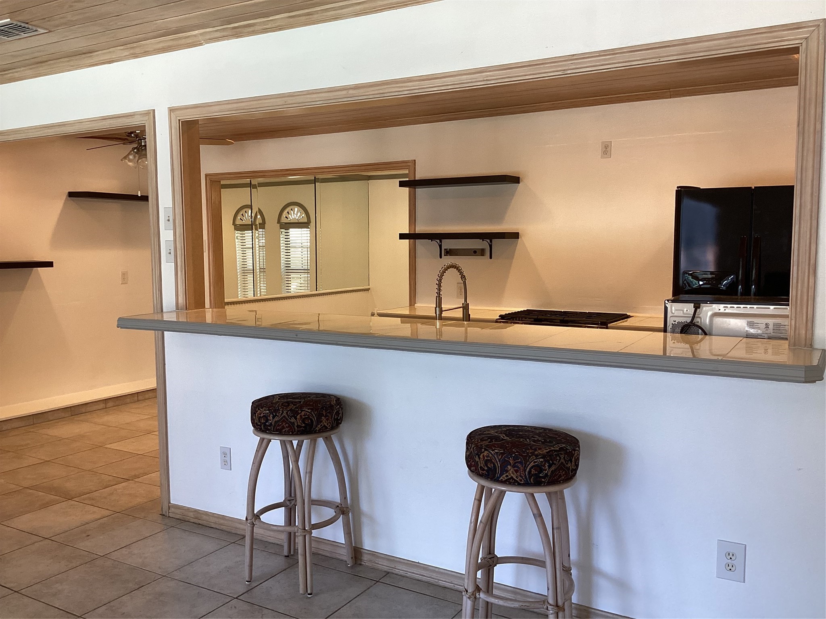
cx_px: 413
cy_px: 310
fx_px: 740
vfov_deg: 45.4
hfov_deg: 58.4
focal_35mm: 31
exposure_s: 1/60
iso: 80
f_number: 2.4
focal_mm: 3.3
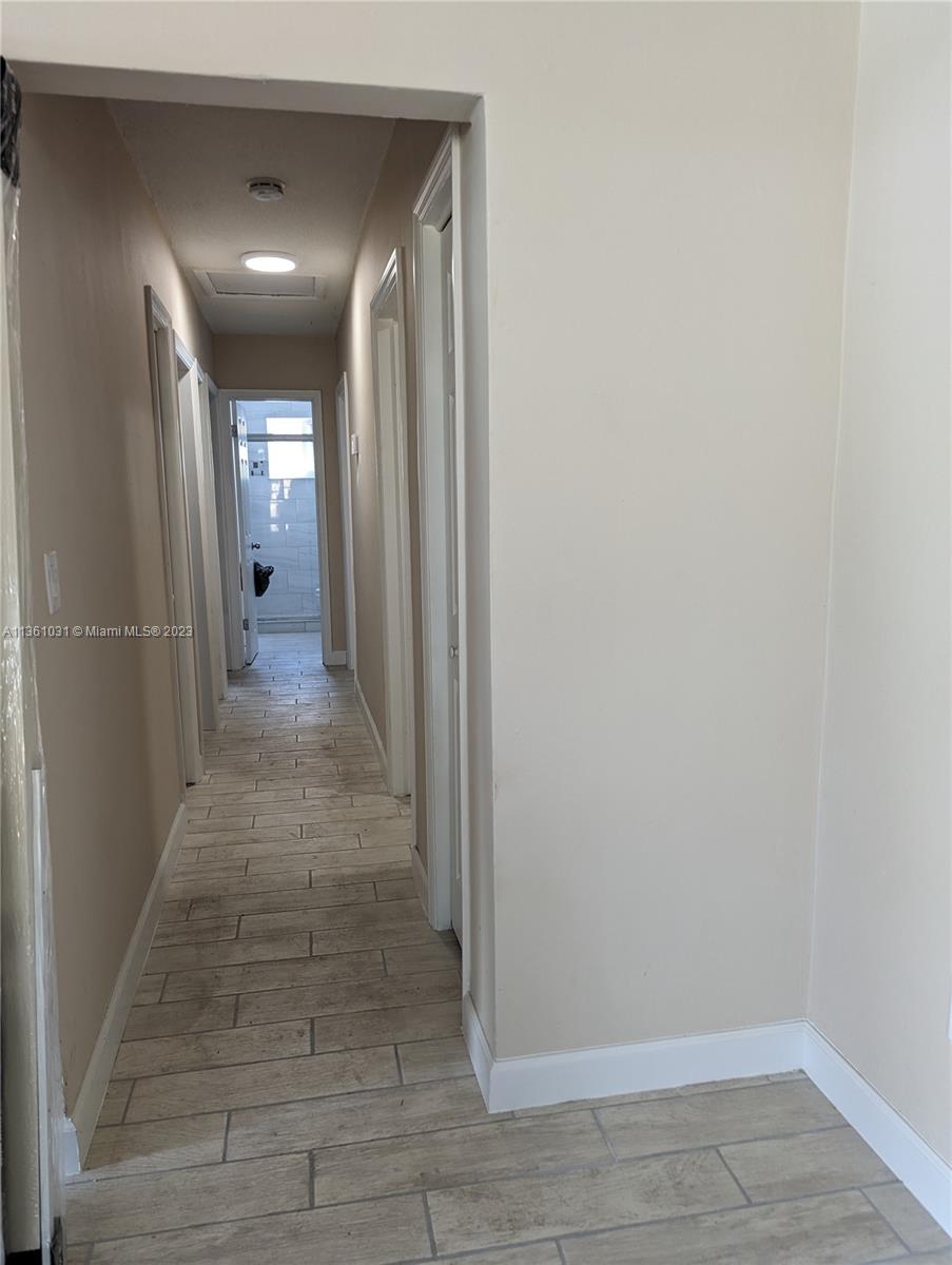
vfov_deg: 71.5
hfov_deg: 56.9
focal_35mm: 24
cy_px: 632
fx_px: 878
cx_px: 476
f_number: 1.85
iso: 81
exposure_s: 1/44.8
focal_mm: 6.81
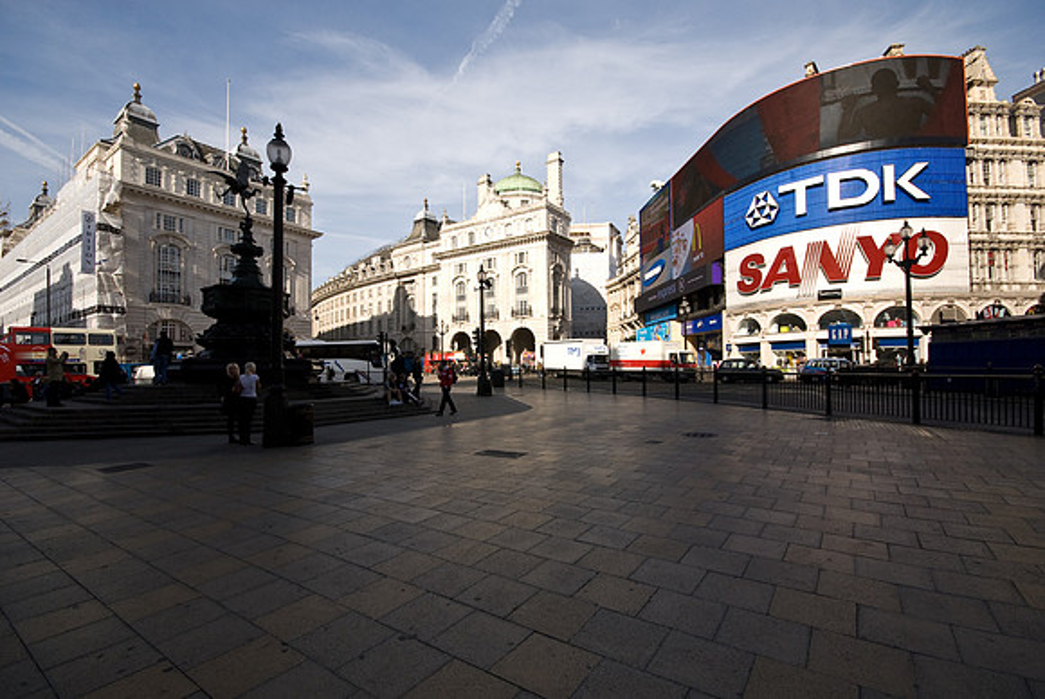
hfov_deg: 100.3
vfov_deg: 77.5
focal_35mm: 15
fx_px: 436
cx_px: 522
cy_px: 350
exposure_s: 1/320
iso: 200
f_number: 9
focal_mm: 10
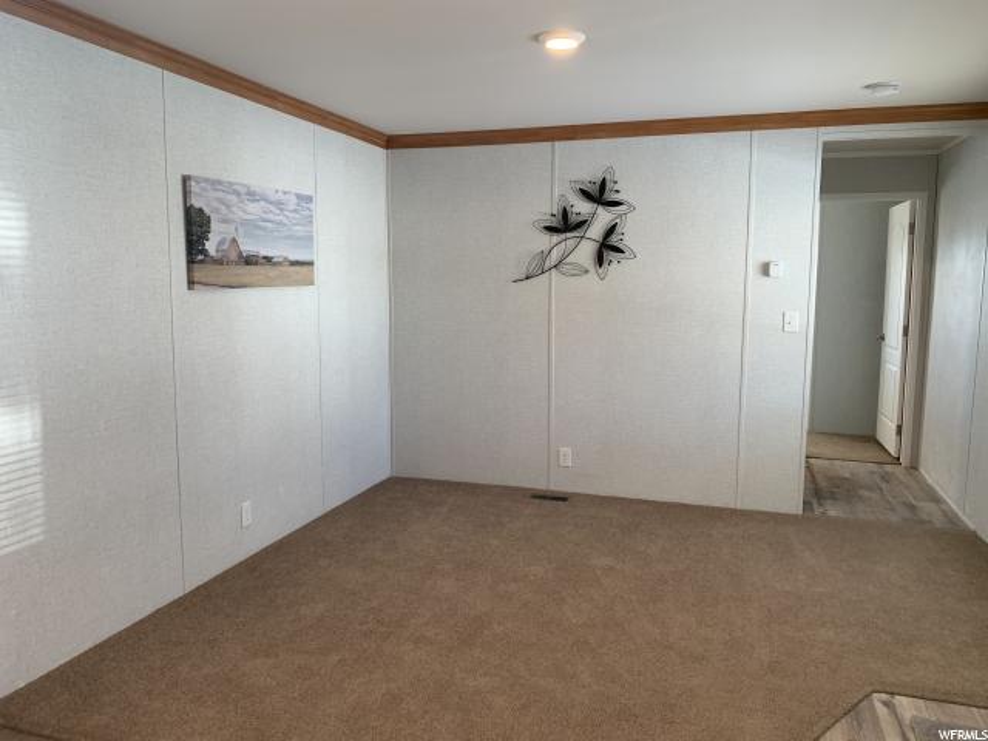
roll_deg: -0.2
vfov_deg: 53.1
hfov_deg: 67.3
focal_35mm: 26
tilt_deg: -5.9
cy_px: 370
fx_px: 742
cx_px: 494
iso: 50
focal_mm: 4.25
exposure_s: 1/60
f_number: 1.8
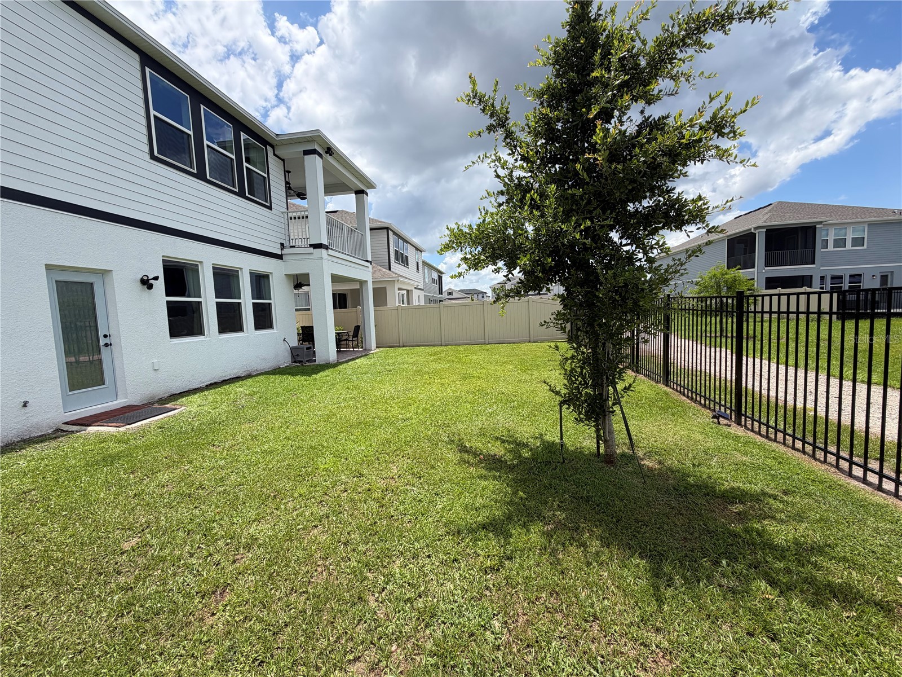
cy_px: 338
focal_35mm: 14
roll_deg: +2.4
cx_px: 451
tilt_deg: -4.7
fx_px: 365
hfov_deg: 102.1
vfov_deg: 85.7
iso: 25
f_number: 2.2
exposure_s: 1/809
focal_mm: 2.22
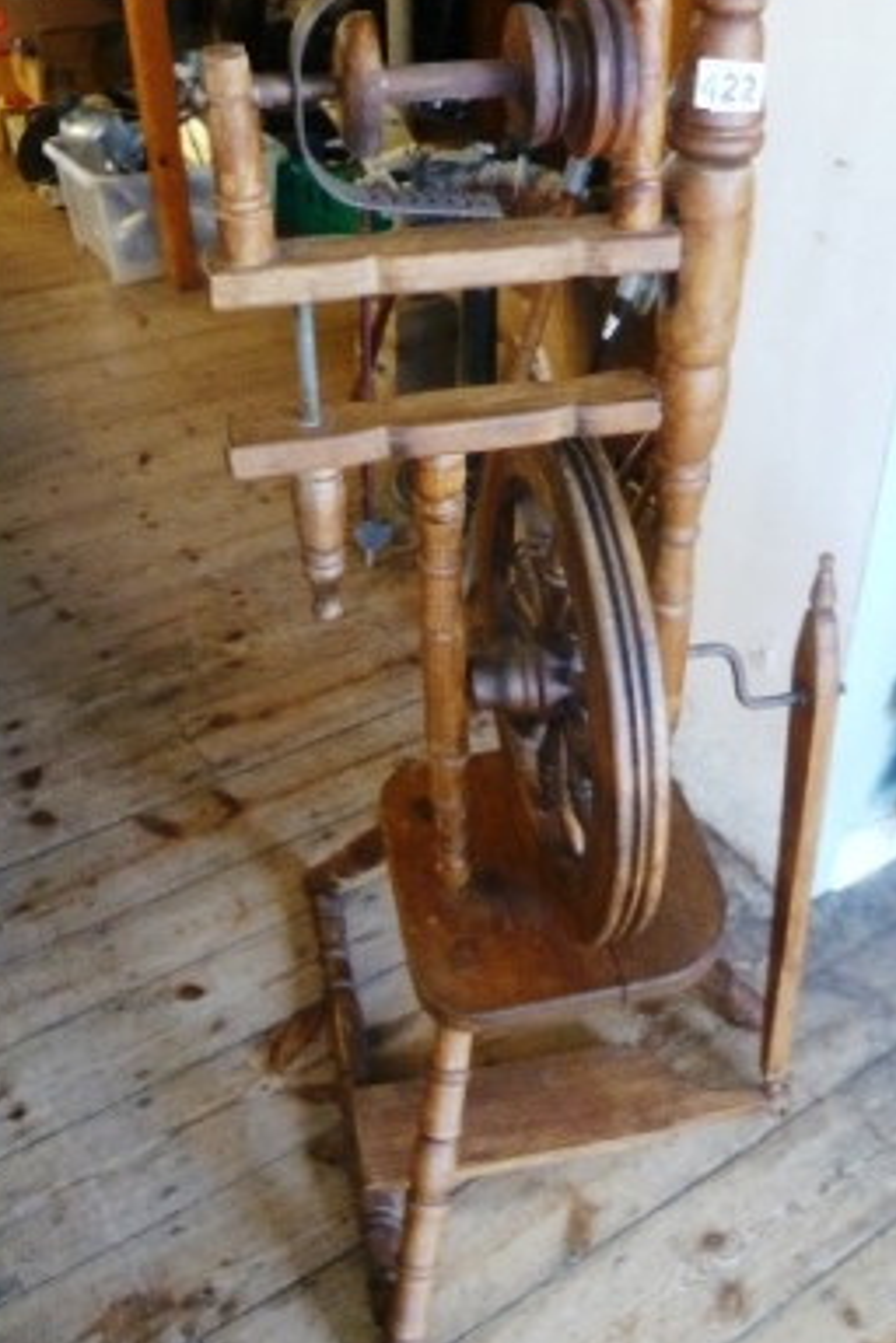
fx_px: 1269
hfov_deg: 38.7
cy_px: 623
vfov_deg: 55.7
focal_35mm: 34
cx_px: 539
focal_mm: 5
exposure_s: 1/25
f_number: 2.8
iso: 400
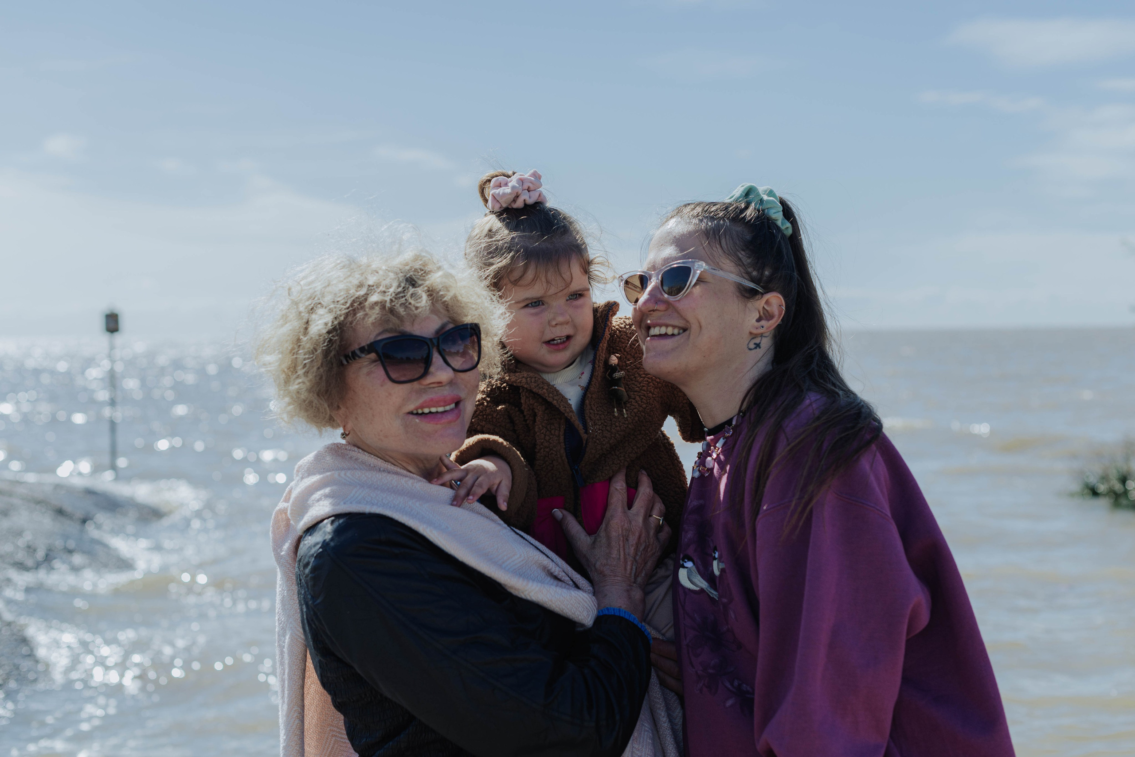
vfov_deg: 27.0
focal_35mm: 50
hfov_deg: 39.6
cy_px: 378
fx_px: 1577
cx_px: 568
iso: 100
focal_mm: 50
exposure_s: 1/1600
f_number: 3.5
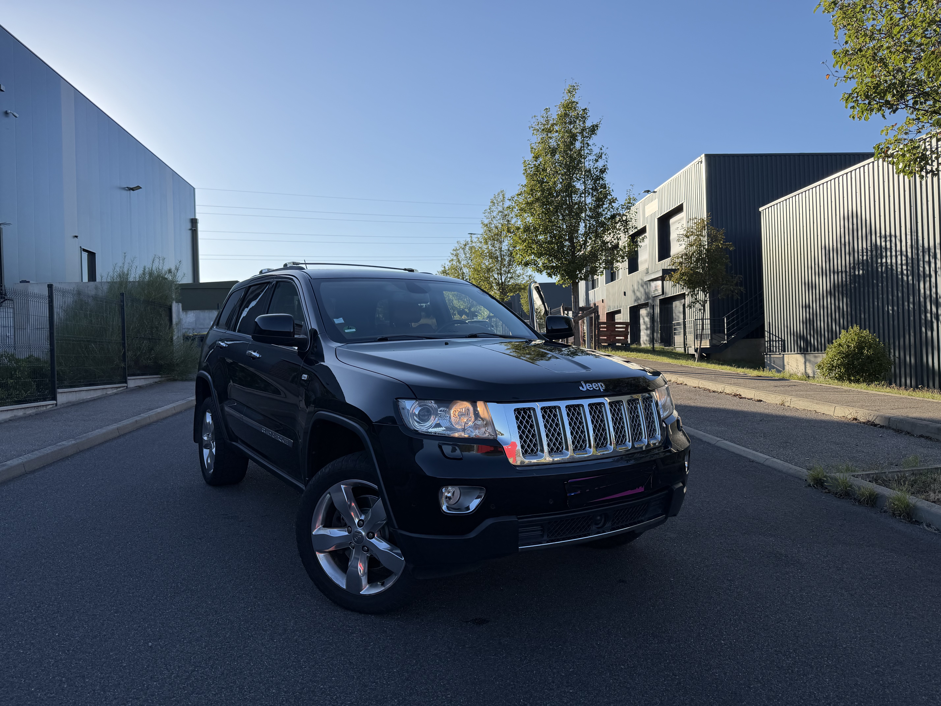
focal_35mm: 24
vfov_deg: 56.8
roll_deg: +2.0
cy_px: 353
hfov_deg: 71.6
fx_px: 652
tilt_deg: +0.0
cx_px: 470
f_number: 1.78
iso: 80
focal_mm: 6.76
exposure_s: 1/3021
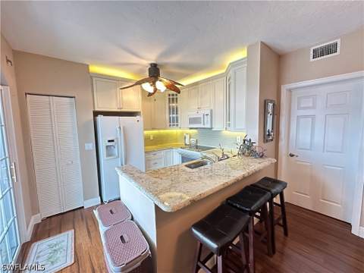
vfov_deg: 85.7
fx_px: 147
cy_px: 136
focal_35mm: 14
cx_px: 182
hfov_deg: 102.1
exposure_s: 1/60
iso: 1000
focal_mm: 2.22
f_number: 2.2
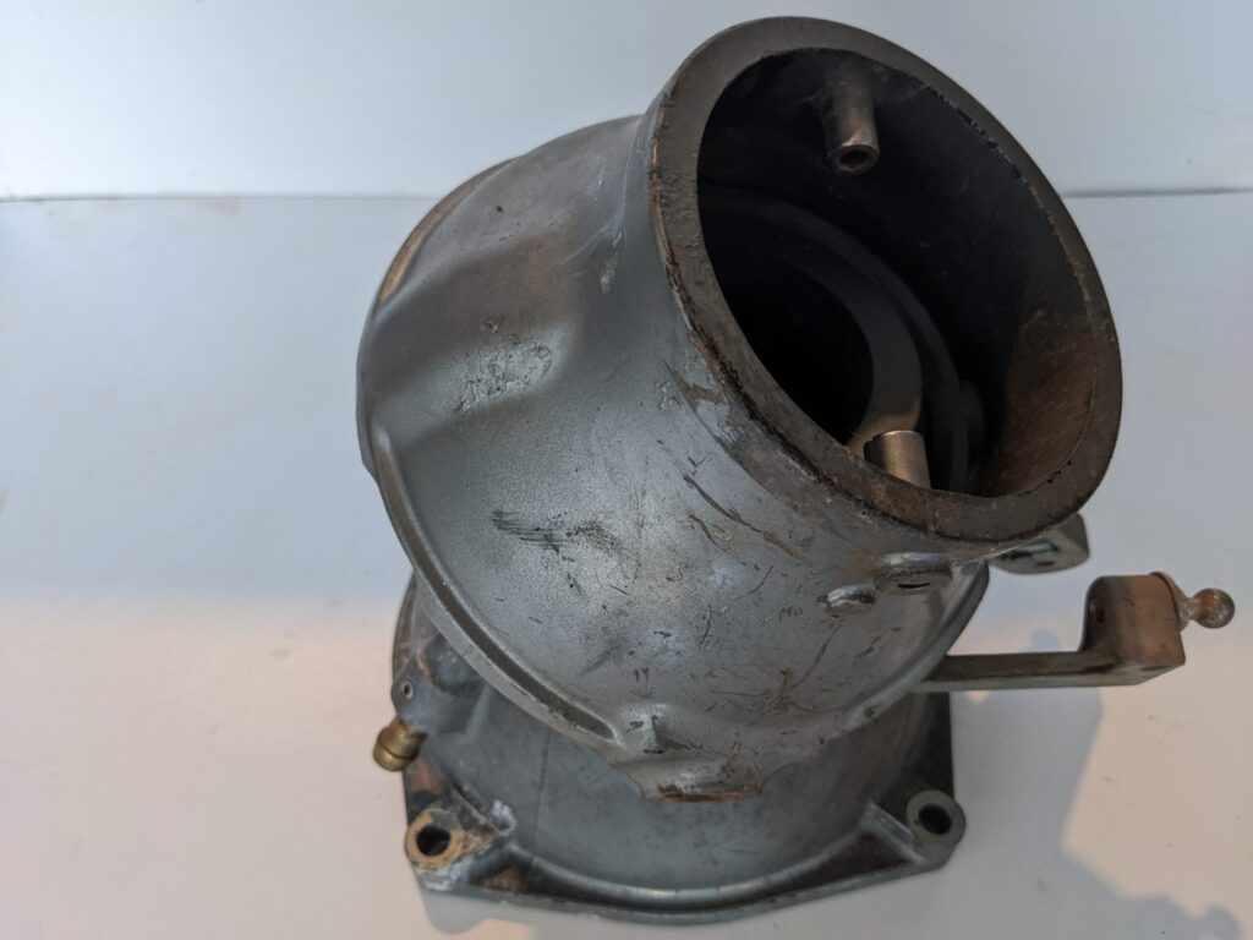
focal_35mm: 27
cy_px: 470
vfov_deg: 51.4
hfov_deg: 65.3
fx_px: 977
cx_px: 626
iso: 163
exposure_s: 1/60
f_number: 1.73
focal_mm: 4.38
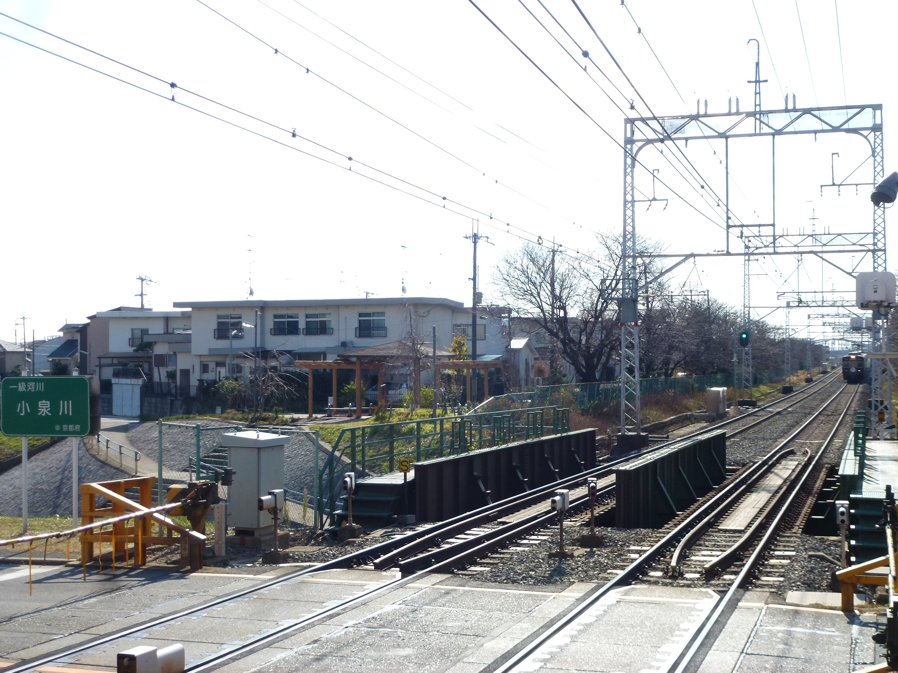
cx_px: 449
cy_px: 336
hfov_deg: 38.9
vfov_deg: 29.7
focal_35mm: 49
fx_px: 1271
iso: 100
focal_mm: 8.7
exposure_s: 1/500
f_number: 4.1
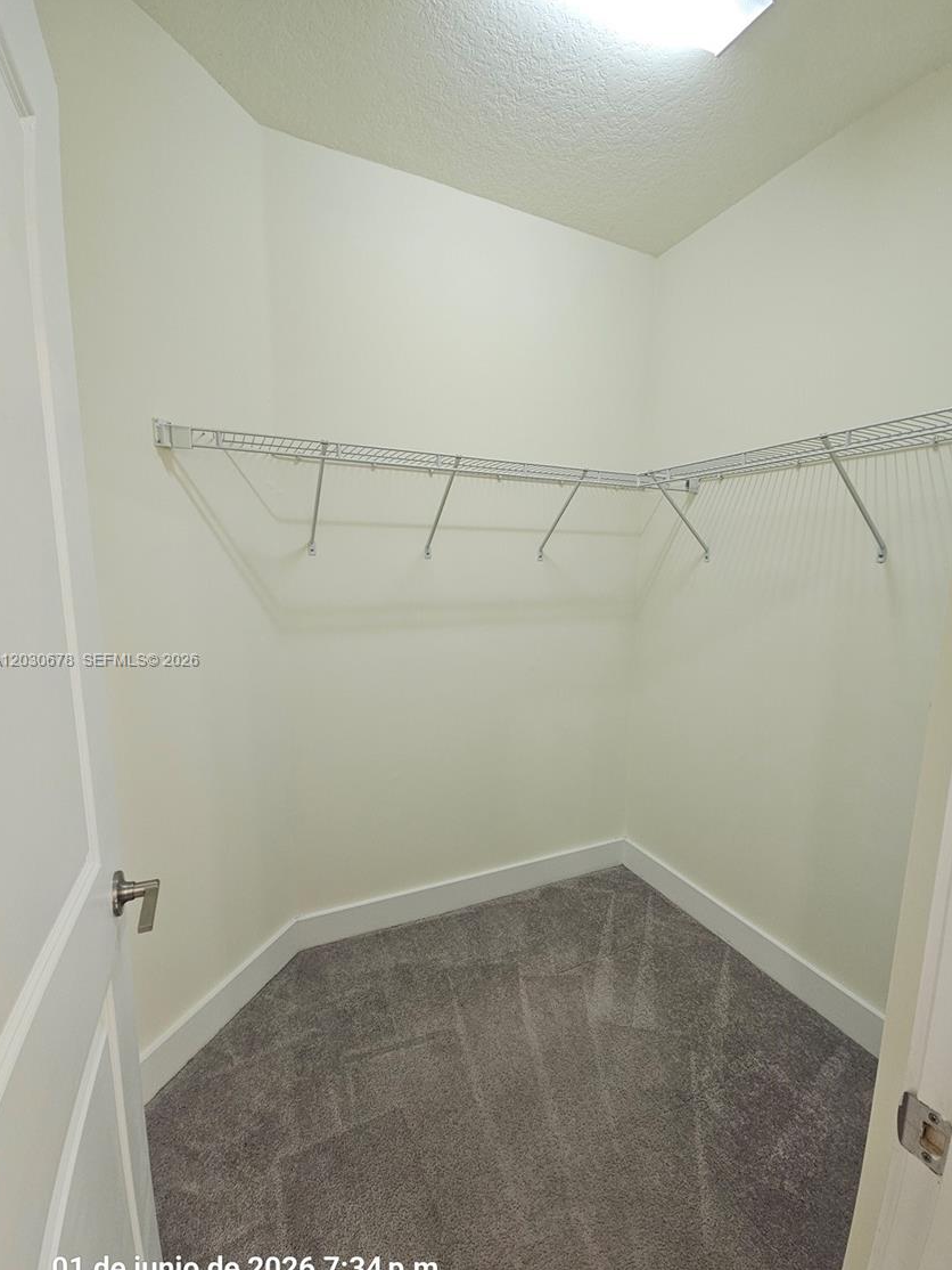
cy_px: 661
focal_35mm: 14
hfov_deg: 85.6
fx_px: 513
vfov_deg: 102.0
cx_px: 500
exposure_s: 1/60
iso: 250
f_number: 2.2
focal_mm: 2.2
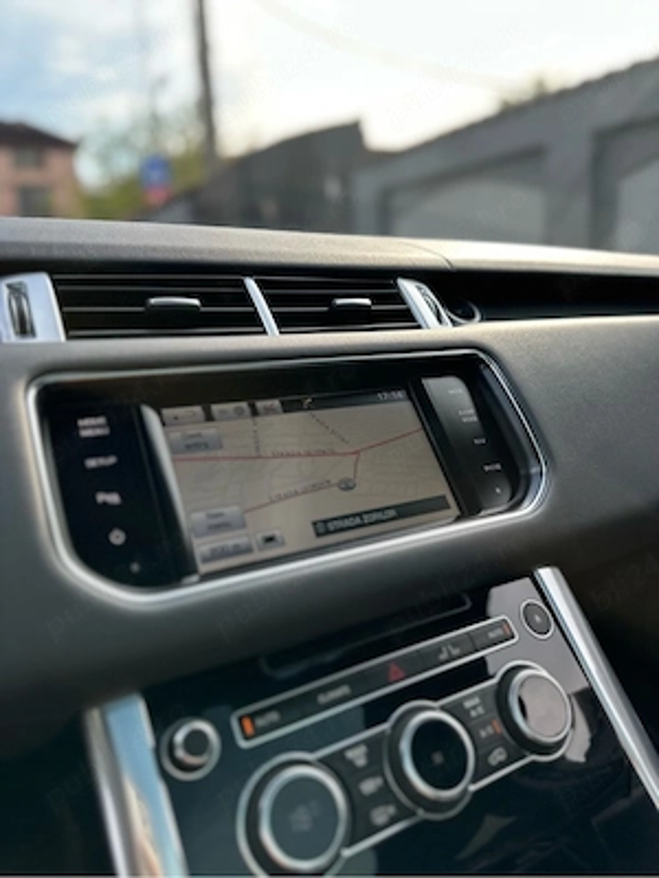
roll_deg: +1.6
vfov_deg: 71.6
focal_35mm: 24
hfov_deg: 56.8
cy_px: 439
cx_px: 330
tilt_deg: -14.3
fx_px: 609
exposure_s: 1/646
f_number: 1.78
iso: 80
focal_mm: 6.86
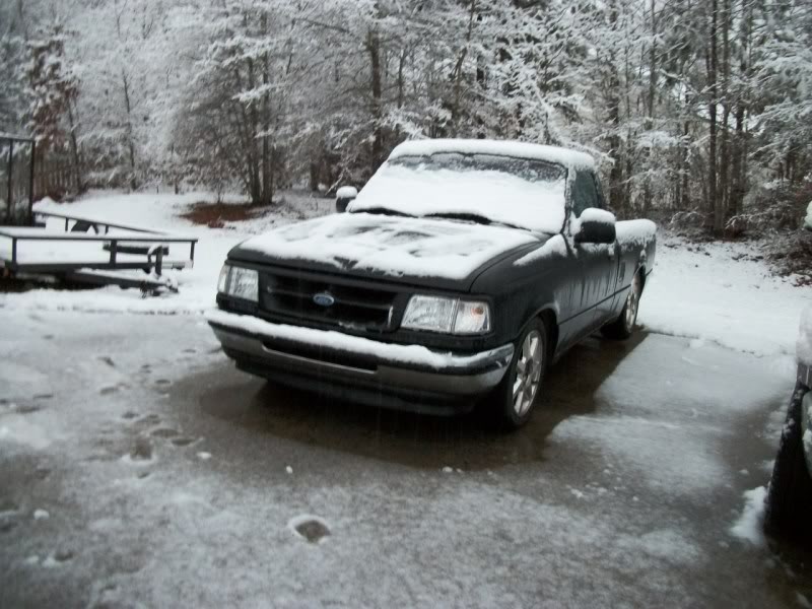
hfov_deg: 56.8
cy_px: 304
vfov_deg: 44.2
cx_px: 406
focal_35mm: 32
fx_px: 751
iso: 250
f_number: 2.9
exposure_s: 1/8
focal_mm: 5.7
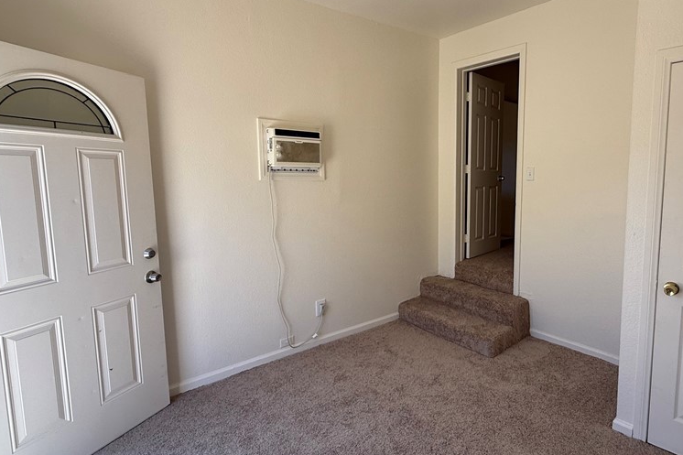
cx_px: 414
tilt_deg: -5.5
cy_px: 213
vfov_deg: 61.9
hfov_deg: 82.8
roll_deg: +0.4
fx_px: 379
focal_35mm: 20
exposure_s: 1/159
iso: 50
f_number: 2.2
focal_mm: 2.22
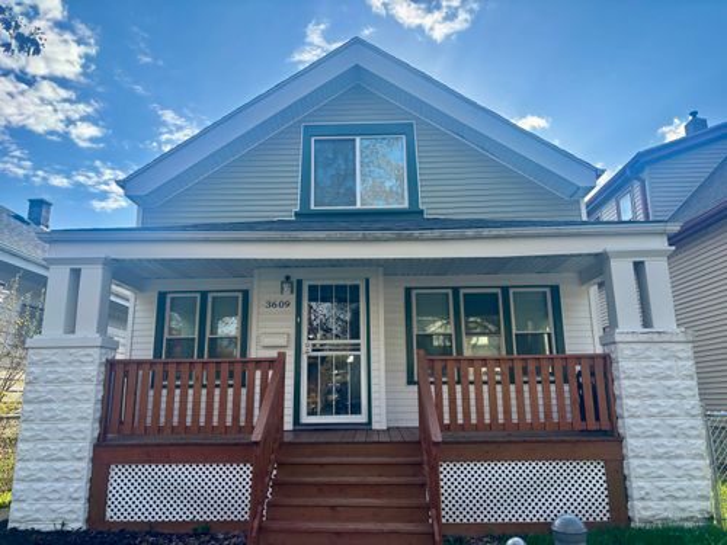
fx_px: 546
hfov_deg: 67.3
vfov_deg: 53.1
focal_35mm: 26
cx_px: 364
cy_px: 272
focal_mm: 5.96
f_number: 1.6
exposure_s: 1/824
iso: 50
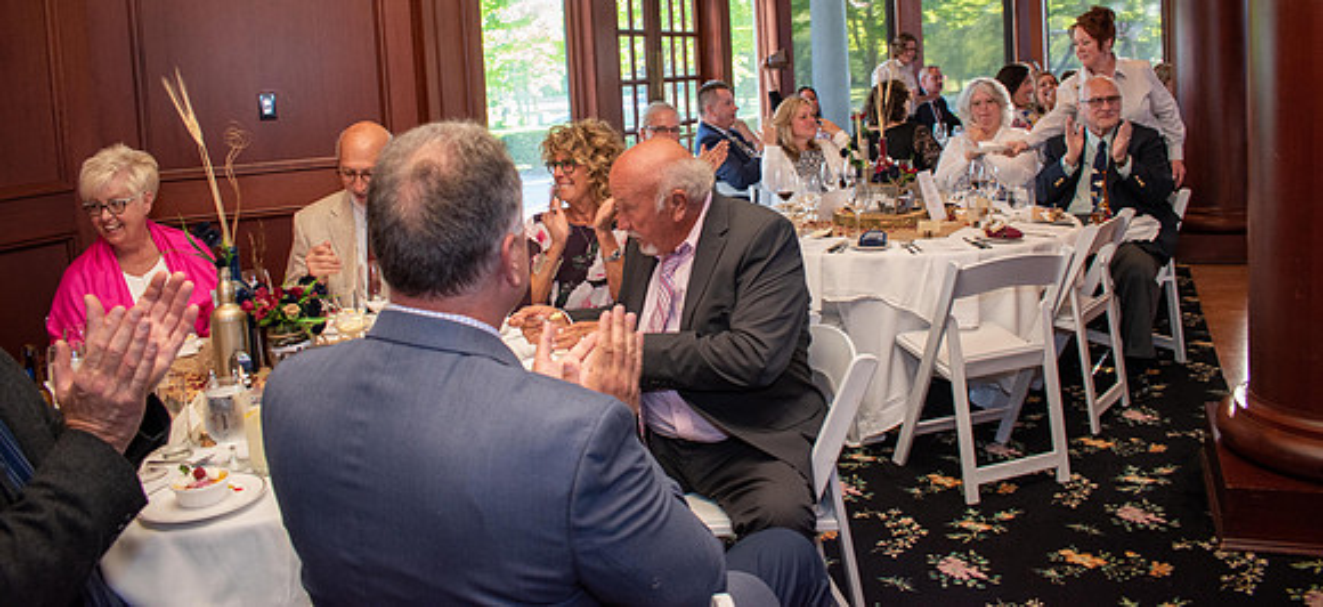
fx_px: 992
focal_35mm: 29
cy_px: 166
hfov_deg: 67.4
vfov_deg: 33.5
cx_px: 662
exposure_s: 1/60
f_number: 4
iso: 800
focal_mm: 18
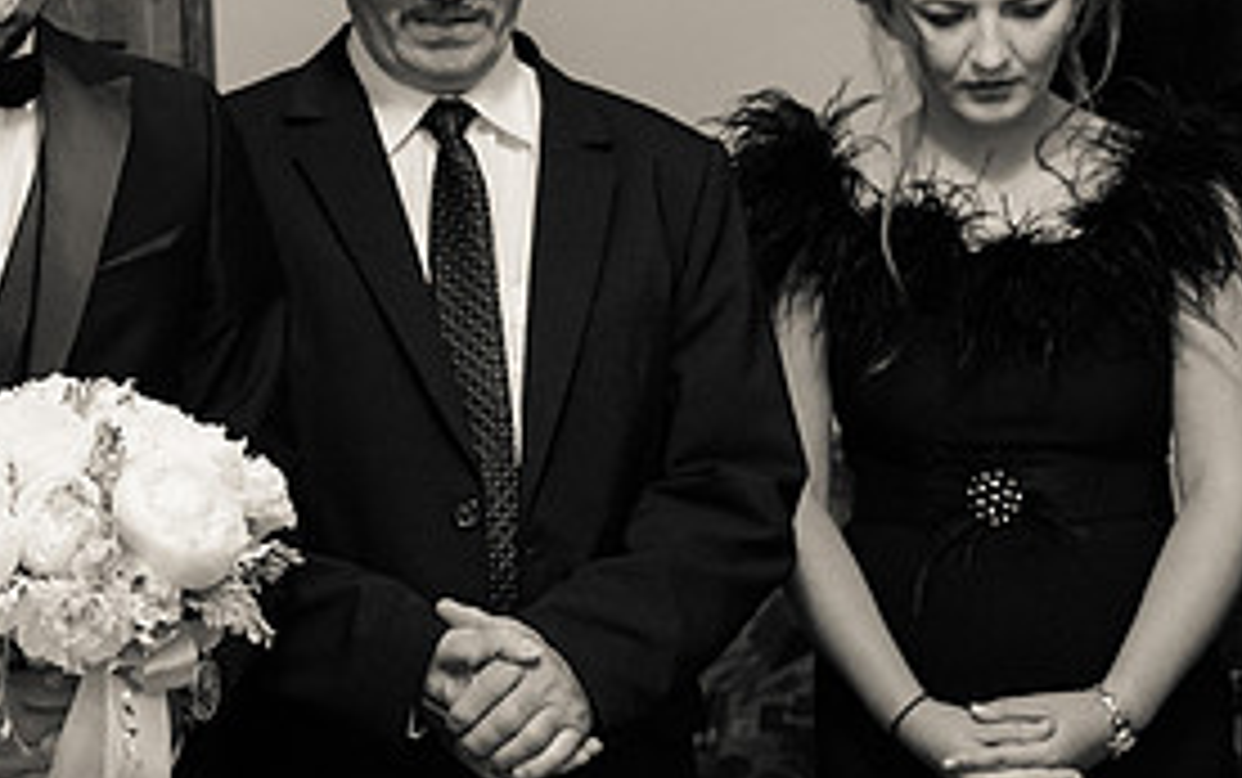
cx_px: 144
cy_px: 268
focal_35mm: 77
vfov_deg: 16.9
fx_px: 2608
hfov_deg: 26.0
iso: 6400
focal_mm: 36
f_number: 2.8
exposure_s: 1/100
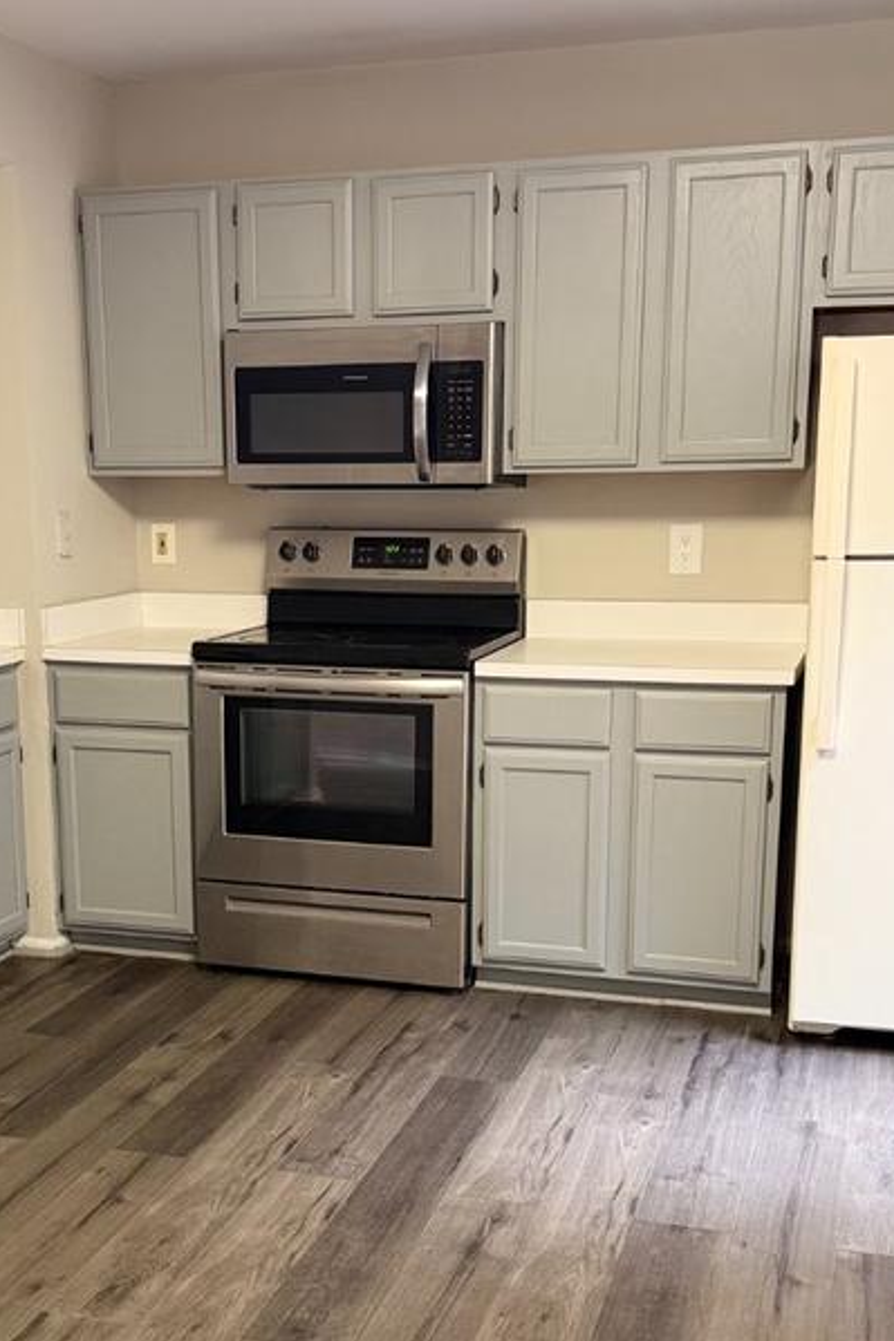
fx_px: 1677
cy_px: 833
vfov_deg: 43.3
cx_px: 325
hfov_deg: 29.7
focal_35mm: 45
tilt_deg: -12.3
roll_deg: +0.9
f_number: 1.78
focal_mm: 6.76
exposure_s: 1/59
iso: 320
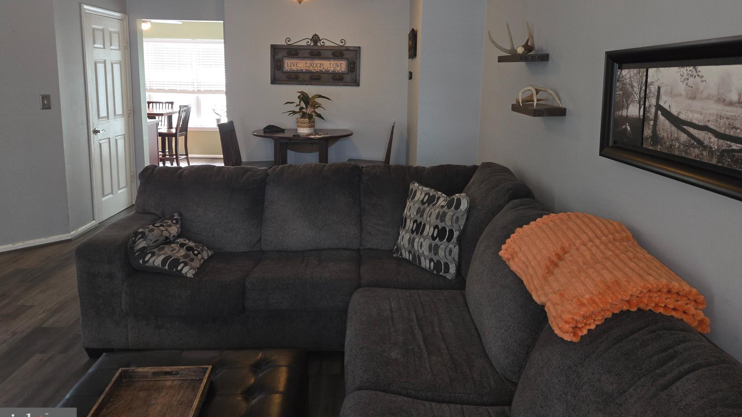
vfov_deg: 43.9
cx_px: 368
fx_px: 512
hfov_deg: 71.9
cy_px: 150
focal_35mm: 26
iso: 100
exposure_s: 1/40
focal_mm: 5.4
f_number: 1.8
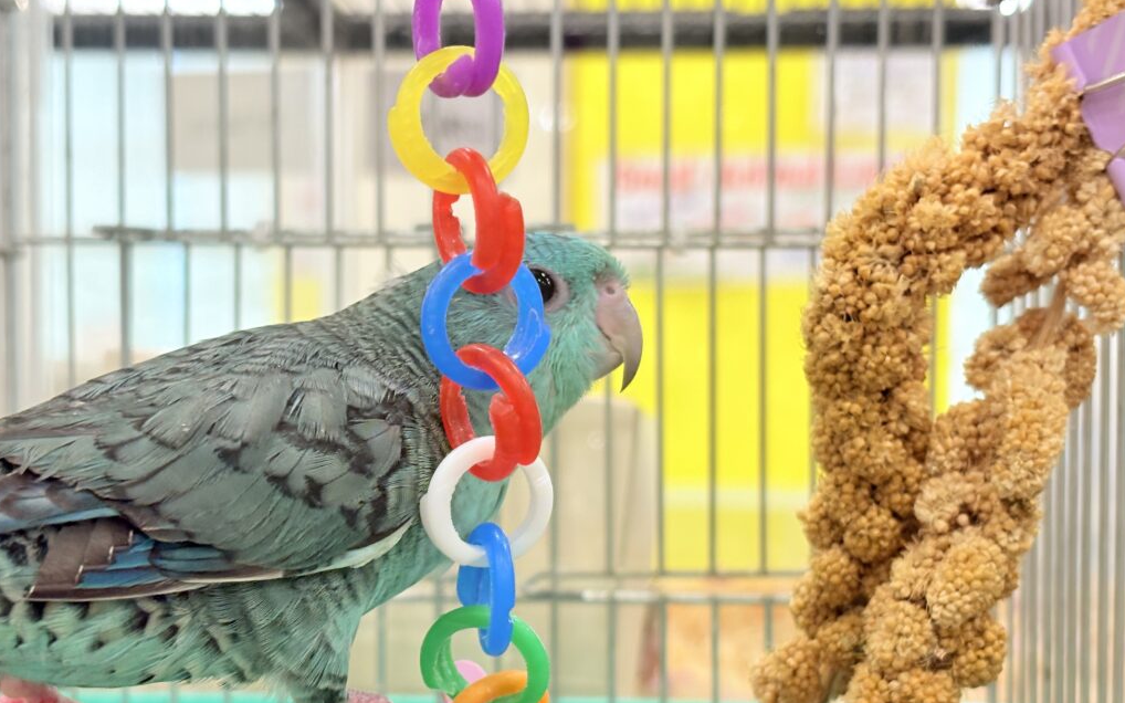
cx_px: 526
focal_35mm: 65
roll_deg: +0.4
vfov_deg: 19.9
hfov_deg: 31.5
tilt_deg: -3.1
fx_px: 1993
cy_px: 486
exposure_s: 1/100
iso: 125
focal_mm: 5.96
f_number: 1.6
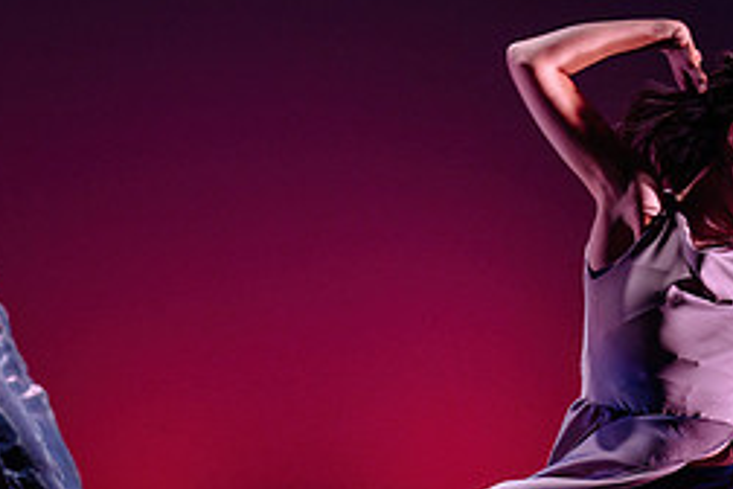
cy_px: 479
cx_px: 76
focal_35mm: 141
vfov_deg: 9.7
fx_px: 2871
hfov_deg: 14.4
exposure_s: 1/400
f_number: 1.2
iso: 1000
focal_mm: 50
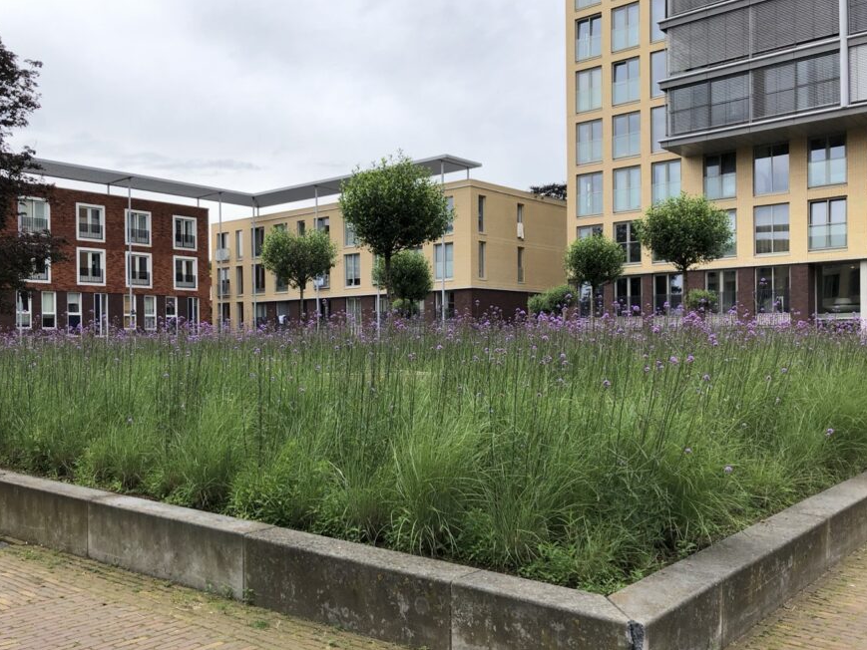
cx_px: 361
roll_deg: +1.5
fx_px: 827
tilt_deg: -0.5
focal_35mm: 33
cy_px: 349
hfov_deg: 55.1
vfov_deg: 42.9
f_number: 1.8
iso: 20
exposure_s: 1/1600
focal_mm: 3.99
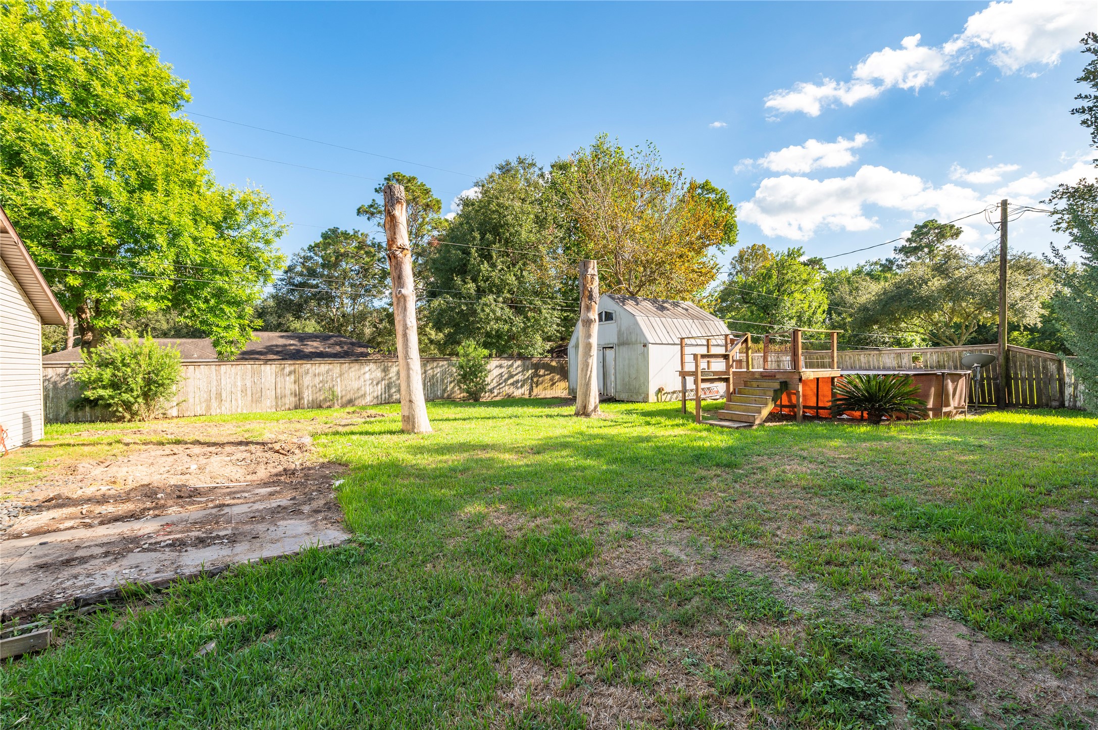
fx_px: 488
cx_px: 549
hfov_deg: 96.8
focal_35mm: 16
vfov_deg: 73.7
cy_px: 365
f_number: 10
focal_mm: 16
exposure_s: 1/100
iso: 125
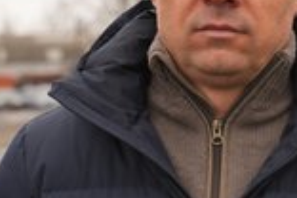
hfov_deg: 14.9
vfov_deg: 10.1
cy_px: 45
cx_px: 259
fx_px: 1122
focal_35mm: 136
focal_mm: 53
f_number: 4
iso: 100
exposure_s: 1/125
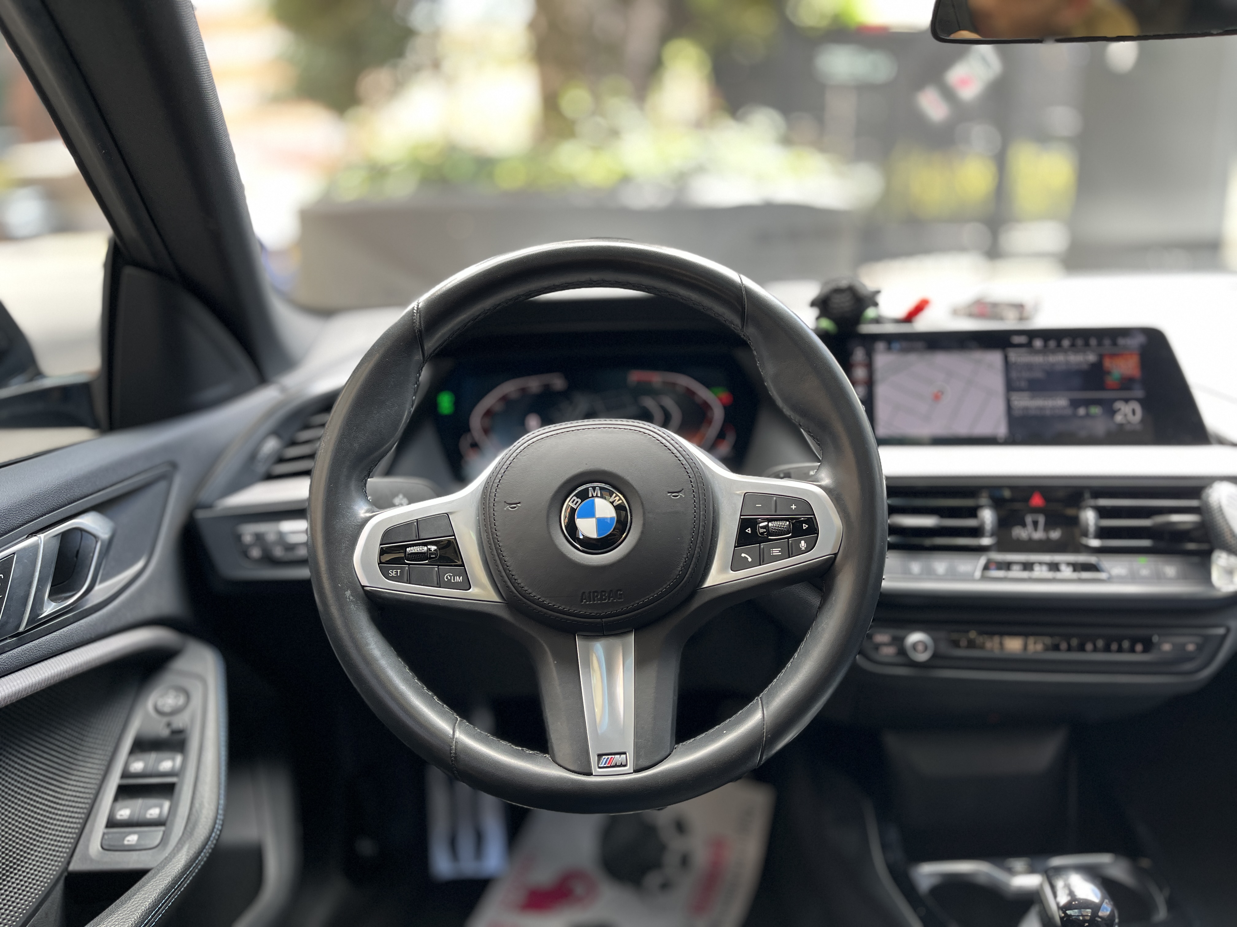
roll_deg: +0.9
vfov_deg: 53.1
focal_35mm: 26
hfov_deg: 67.3
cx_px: 618
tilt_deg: -14.3
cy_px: 464
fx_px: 929
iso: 125
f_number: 1.6
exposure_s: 1/79
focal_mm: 5.1
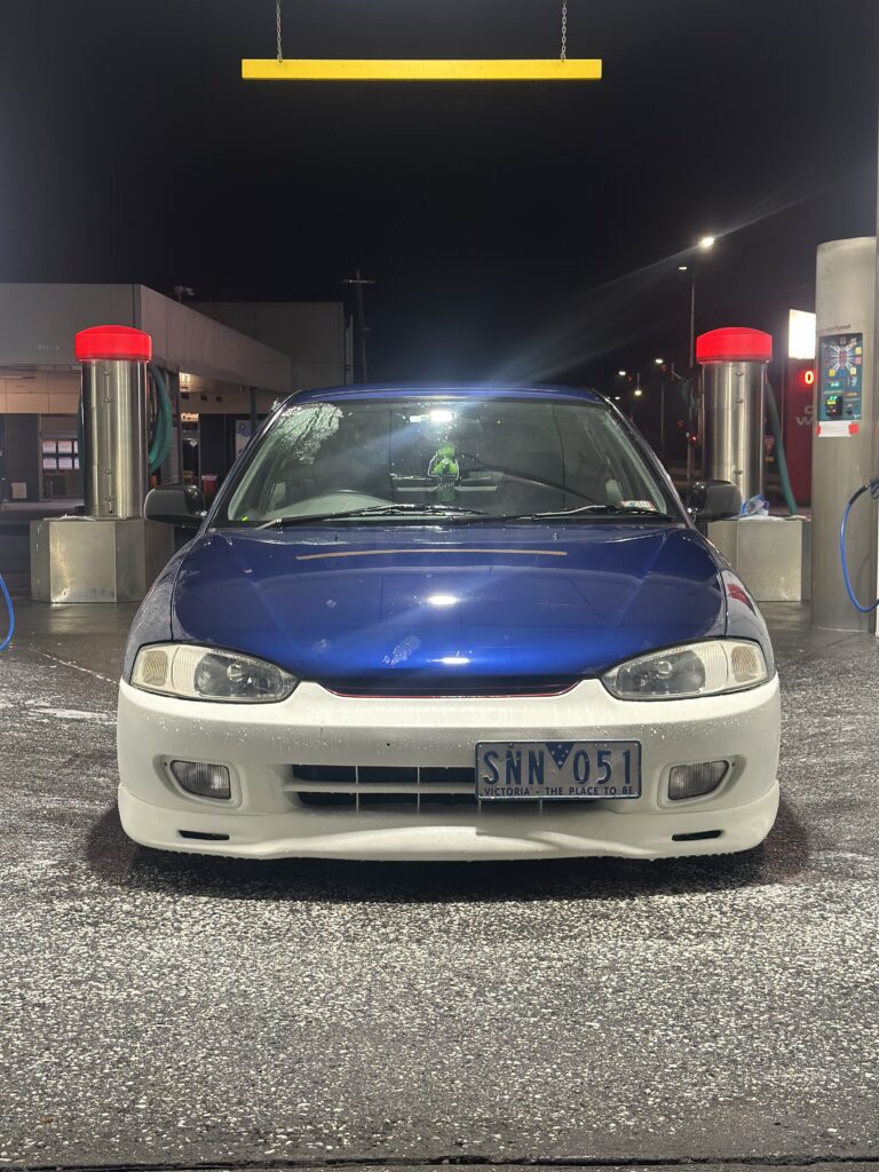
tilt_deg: -3.5
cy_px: 586
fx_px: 1625
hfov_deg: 30.3
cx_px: 440
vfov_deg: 39.7
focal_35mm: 48
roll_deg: -0.3
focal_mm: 6.86
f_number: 1.78
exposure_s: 1/50
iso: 200
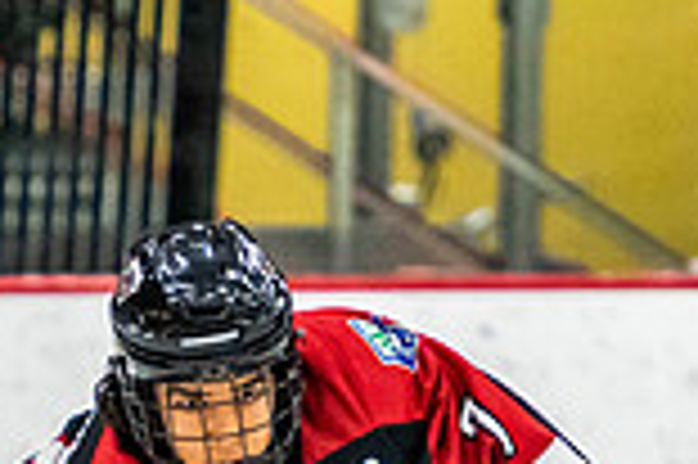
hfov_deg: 2.2
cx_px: 171
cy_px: 779
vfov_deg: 1.4
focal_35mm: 949
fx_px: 18380
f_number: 2.8
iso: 3200
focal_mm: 165
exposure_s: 1/640
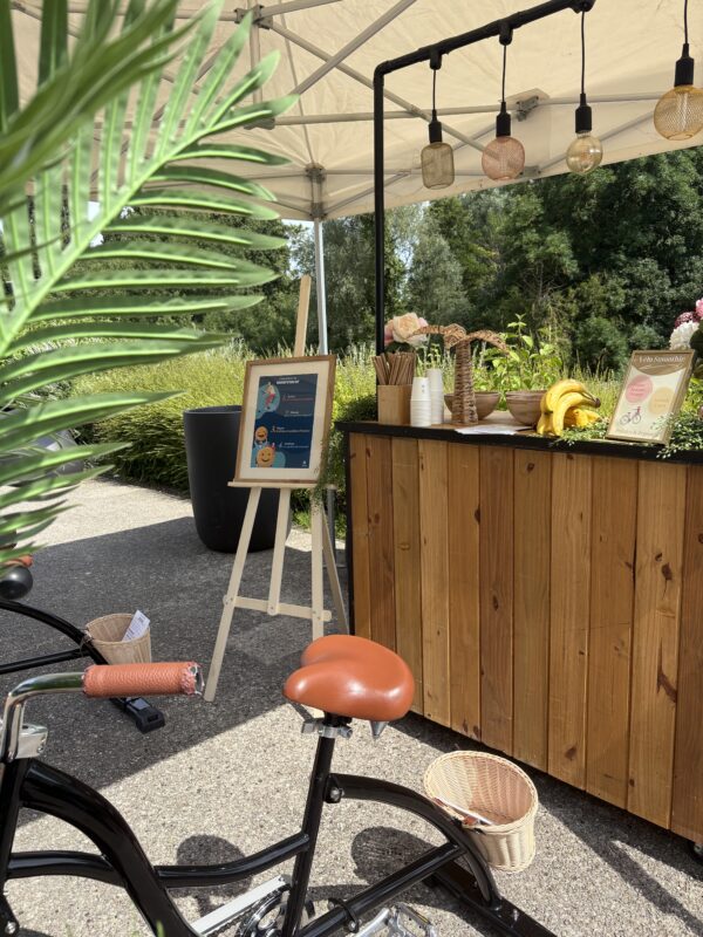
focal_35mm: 26
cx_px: 352
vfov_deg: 67.3
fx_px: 704
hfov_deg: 53.1
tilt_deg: -9.2
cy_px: 468
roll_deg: +2.4
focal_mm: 5.96
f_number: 1.6
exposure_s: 1/1667
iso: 50
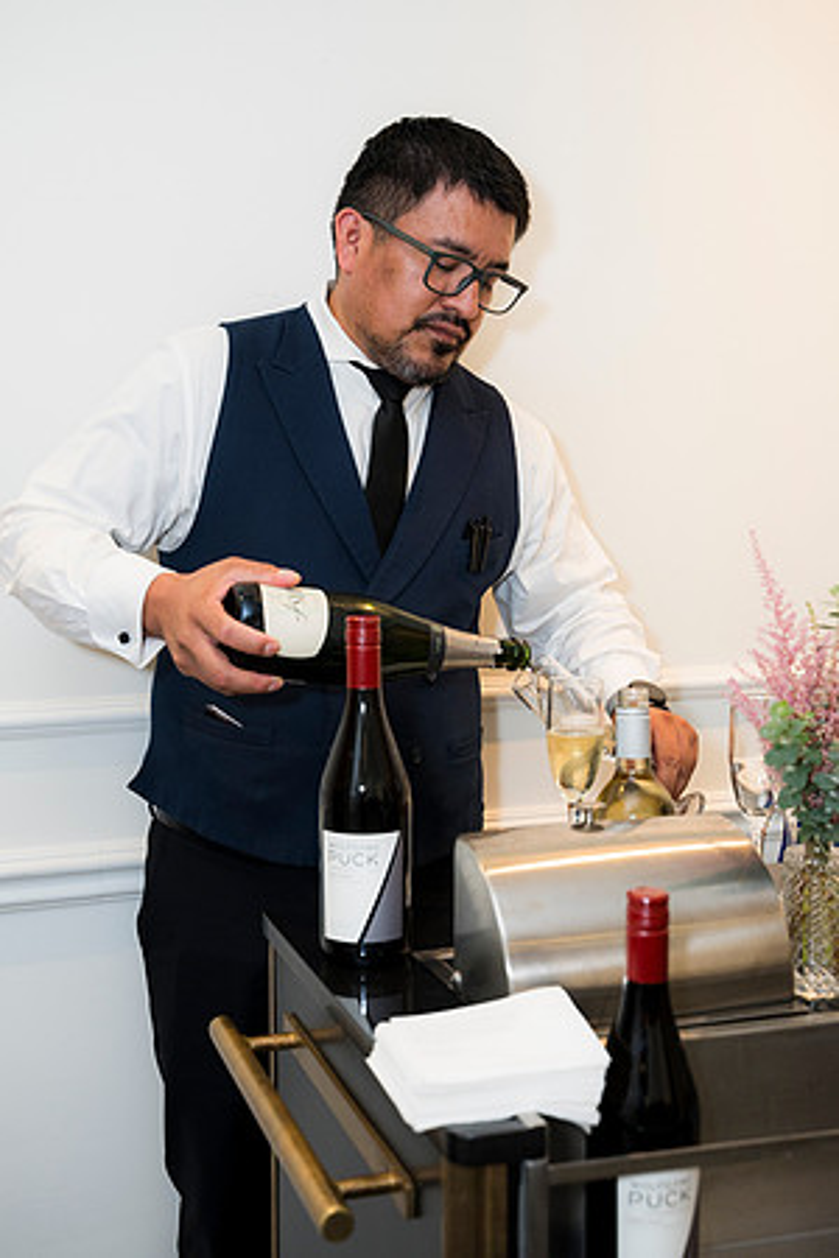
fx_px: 1538
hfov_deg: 30.5
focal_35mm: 44
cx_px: 420
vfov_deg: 44.5
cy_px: 629
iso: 800
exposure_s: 1/100
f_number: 4.5
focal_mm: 44
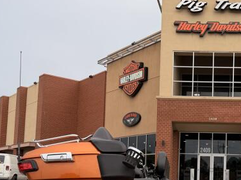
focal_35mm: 51
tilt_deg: +4.8
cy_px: 155
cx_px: 208
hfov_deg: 35.7
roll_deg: -1.9
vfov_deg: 27.7
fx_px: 355
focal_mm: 6.76
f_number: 1.78
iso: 80
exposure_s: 1/1585
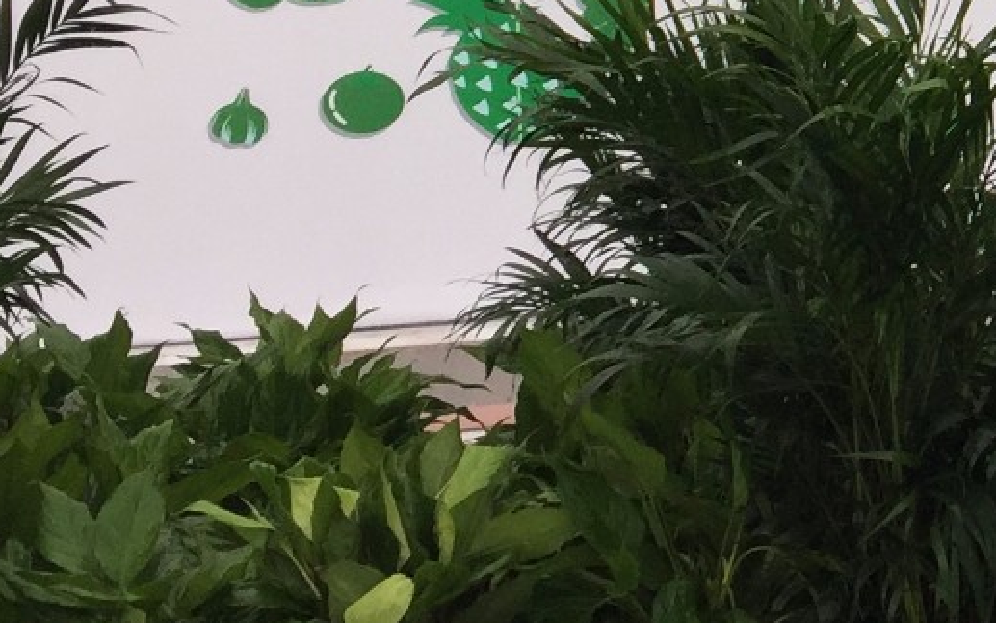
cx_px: 1516
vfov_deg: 10.6
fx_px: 3230
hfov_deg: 16.0
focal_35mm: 119
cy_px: -339
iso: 32
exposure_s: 1/289
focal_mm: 4.15
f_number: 2.2
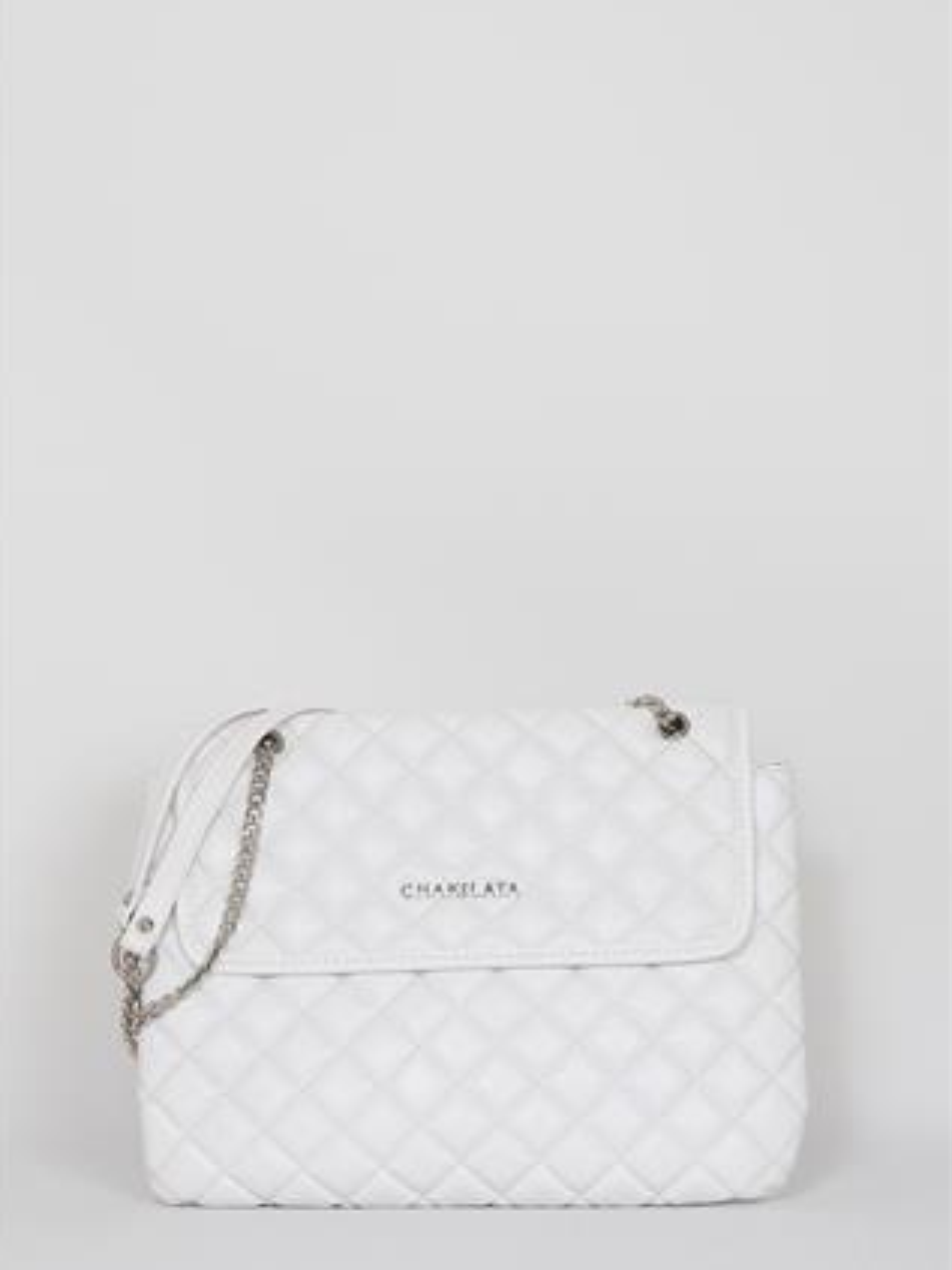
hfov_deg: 16.4
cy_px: 641
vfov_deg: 21.8
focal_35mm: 90
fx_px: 3302
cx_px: 471
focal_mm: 54.5
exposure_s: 1/125
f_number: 7.1
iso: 1000
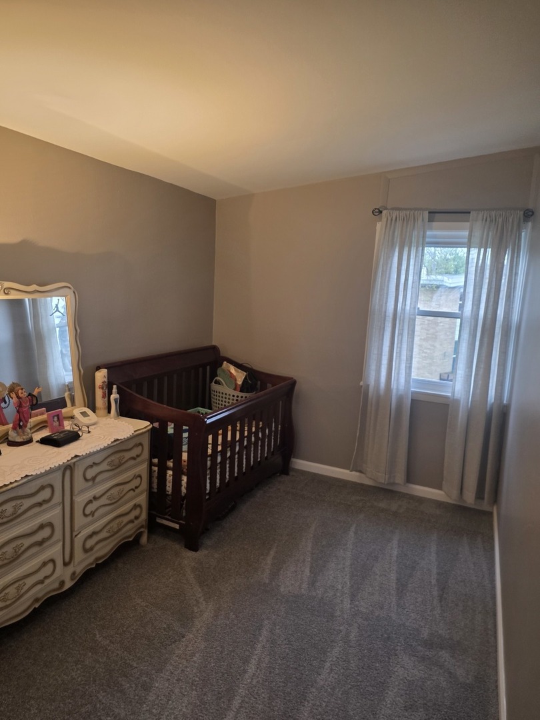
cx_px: 270
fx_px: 478
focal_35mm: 23
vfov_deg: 73.9
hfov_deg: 58.9
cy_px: 360
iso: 250
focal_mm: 6.25
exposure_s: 1/120
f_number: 1.7
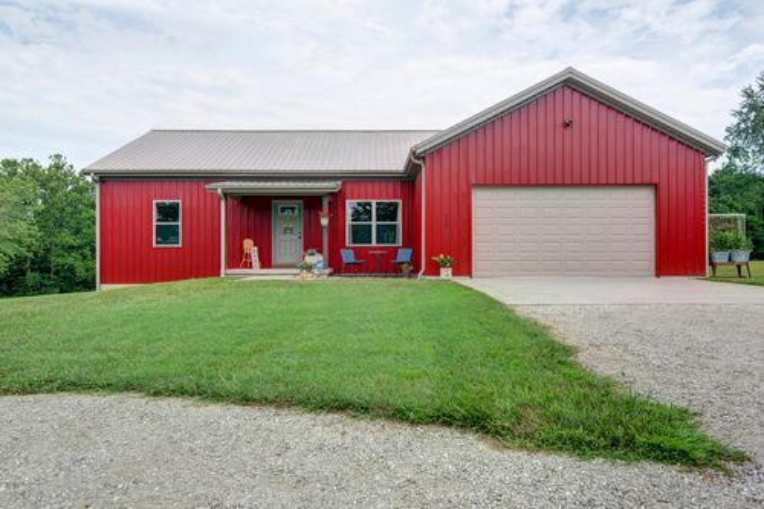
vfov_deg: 53.1
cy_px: 254
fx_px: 509
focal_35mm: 24
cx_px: 382
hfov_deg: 73.8
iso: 100
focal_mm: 24
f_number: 6.7
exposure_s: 1/180
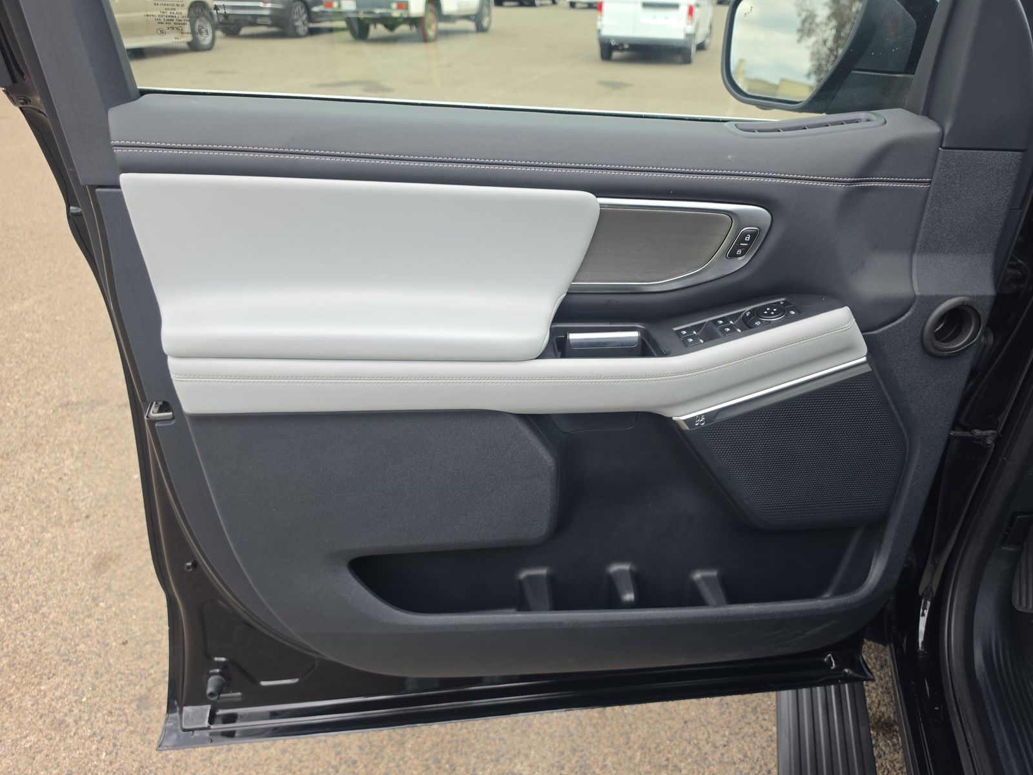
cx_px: 516
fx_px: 686
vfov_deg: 58.9
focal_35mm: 23
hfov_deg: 73.9
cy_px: 388
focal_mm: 6.5
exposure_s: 1/200
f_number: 1.4
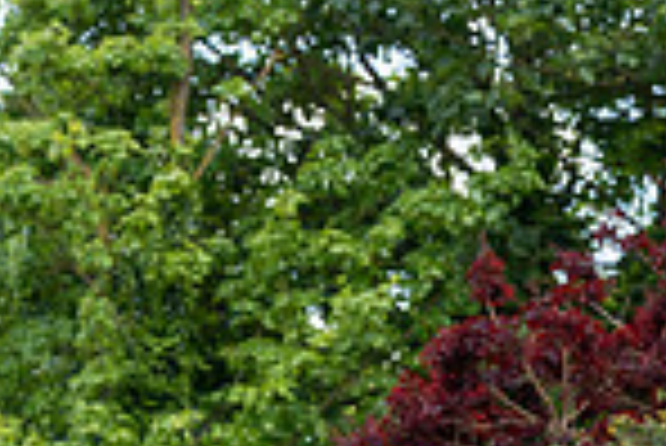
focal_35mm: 274
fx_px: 5074
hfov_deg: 7.4
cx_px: -162
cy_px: 809
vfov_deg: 5.0
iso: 640
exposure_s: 1/1000
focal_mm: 70
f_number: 5
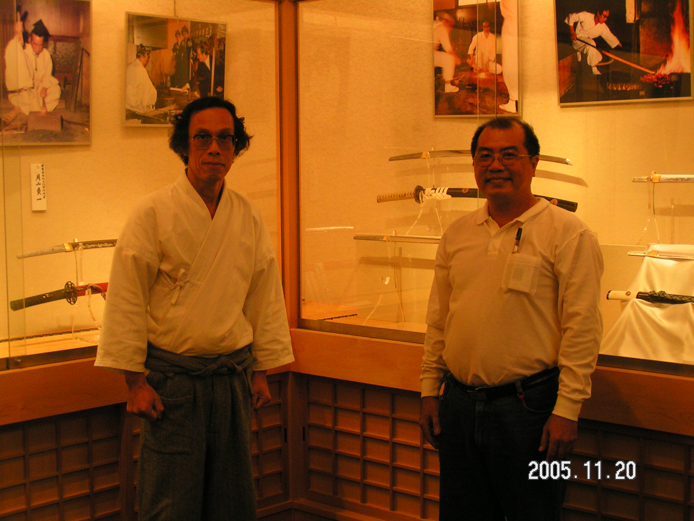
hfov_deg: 33.8
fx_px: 1143
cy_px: 260
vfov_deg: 25.7
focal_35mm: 57
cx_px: 347
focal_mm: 8.7
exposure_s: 1/60
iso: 160
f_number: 3.2
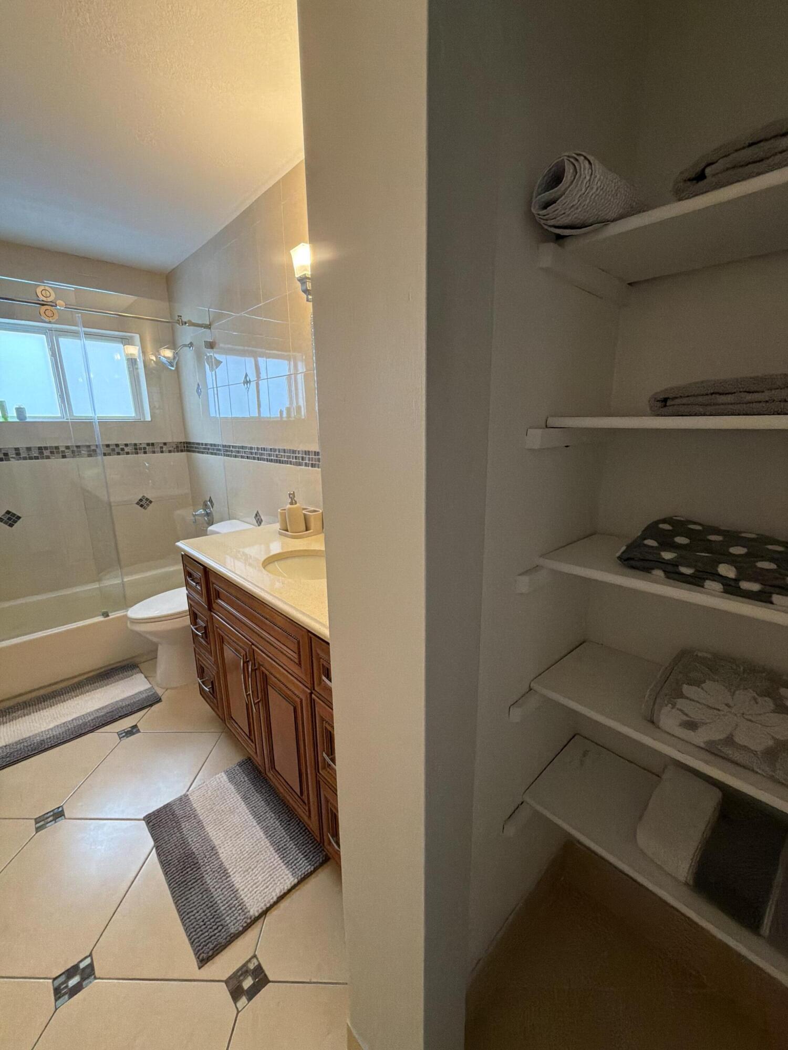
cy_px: 525
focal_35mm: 14
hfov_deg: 85.7
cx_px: 394
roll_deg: +0.8
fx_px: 425
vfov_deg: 102.1
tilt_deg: -13.8
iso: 400
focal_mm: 2.22
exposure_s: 1/60
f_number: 2.2
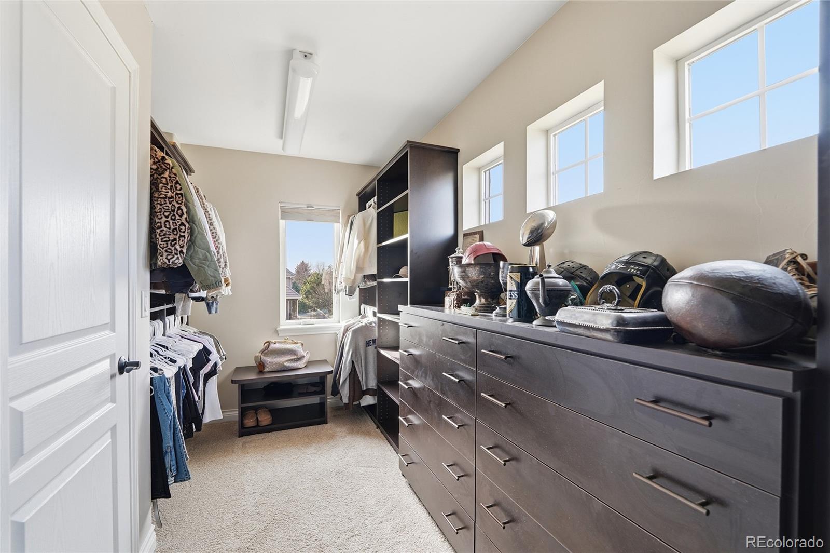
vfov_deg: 81.1
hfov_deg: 104.3
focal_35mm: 14
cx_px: 415
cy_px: 276
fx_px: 323
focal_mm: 14
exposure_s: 1/500
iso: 400
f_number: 7.1
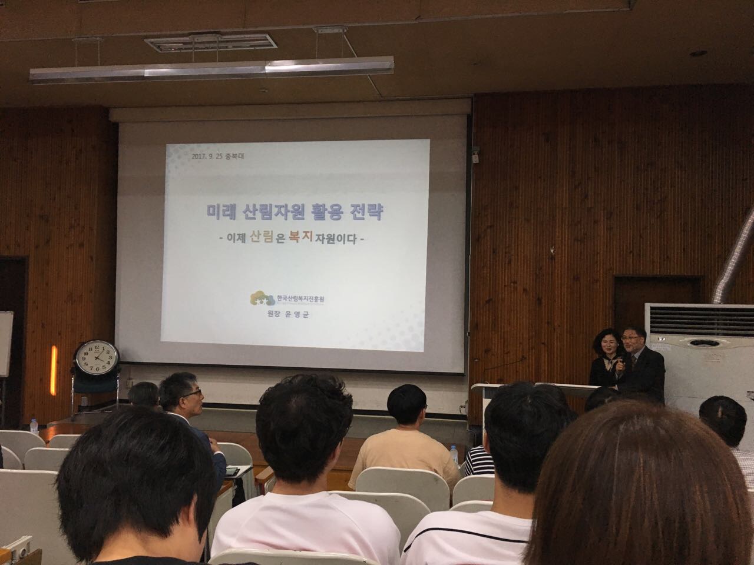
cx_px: 377
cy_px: 282
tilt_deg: +2.3
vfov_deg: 48.2
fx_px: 632
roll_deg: -1.1
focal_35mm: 29
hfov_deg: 61.7
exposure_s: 1/30
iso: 40
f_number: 2.2
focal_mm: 4.15
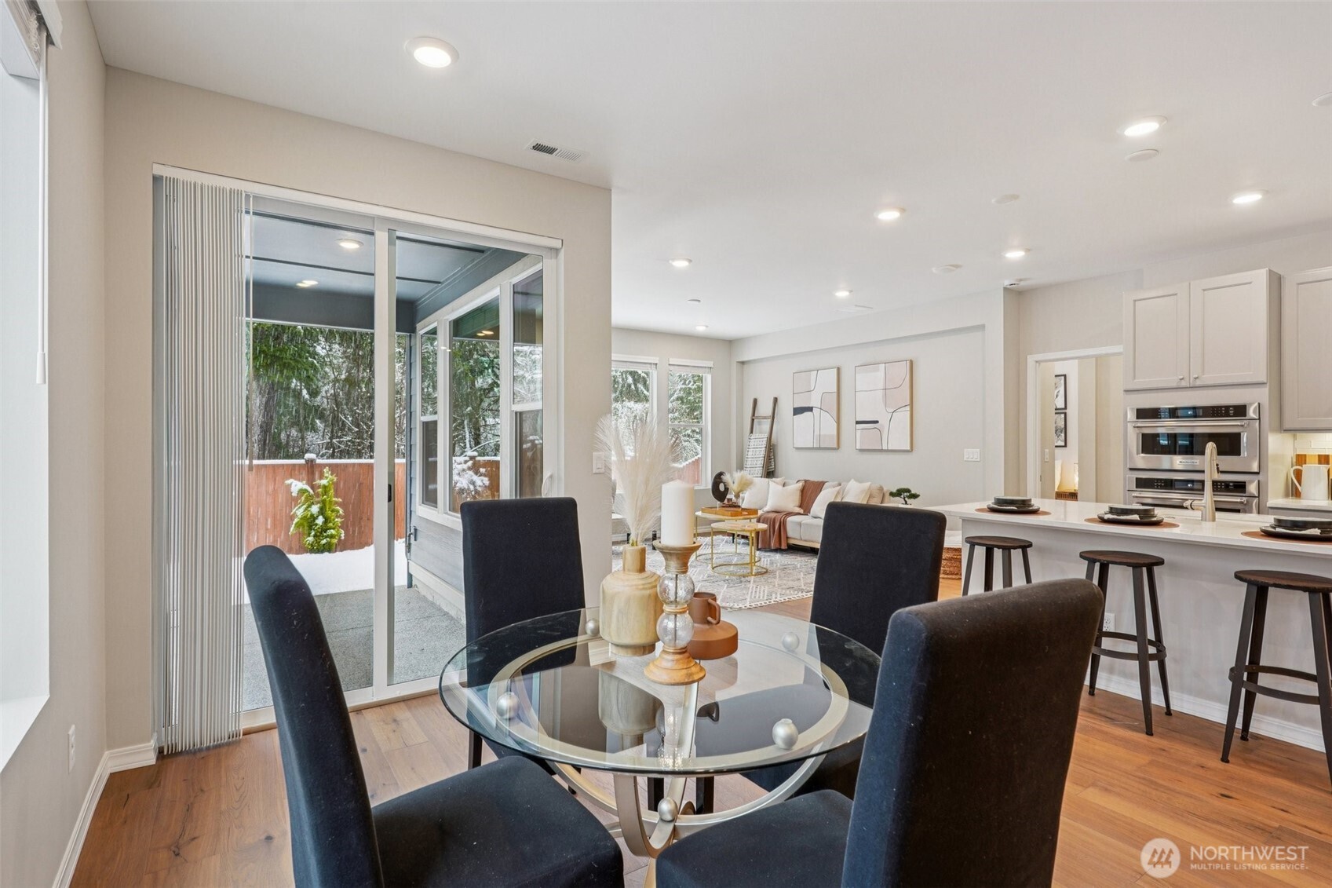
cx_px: 666
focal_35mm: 17
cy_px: 444
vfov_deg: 70.4
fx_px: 629
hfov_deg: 93.3
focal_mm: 17
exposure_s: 1/20
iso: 400
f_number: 8
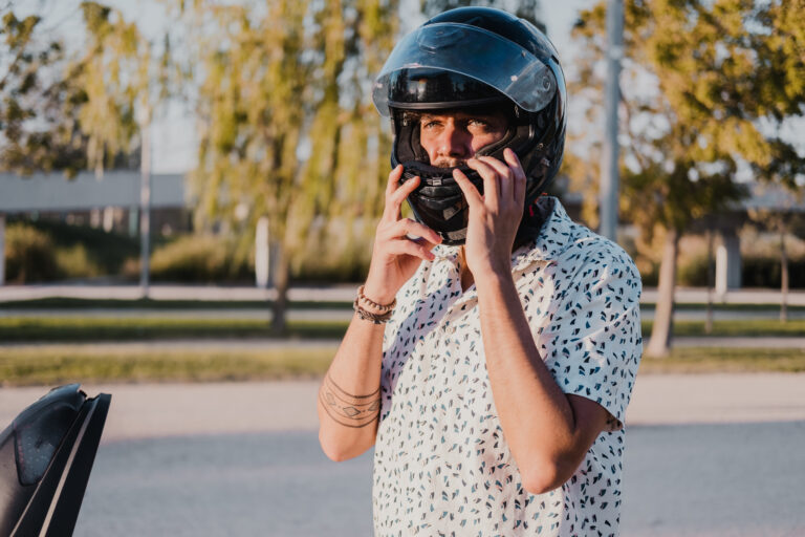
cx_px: 402
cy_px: 268
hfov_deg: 37.5
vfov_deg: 25.5
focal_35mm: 53
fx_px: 1185
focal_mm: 35
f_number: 2
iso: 160
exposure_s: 1/1000
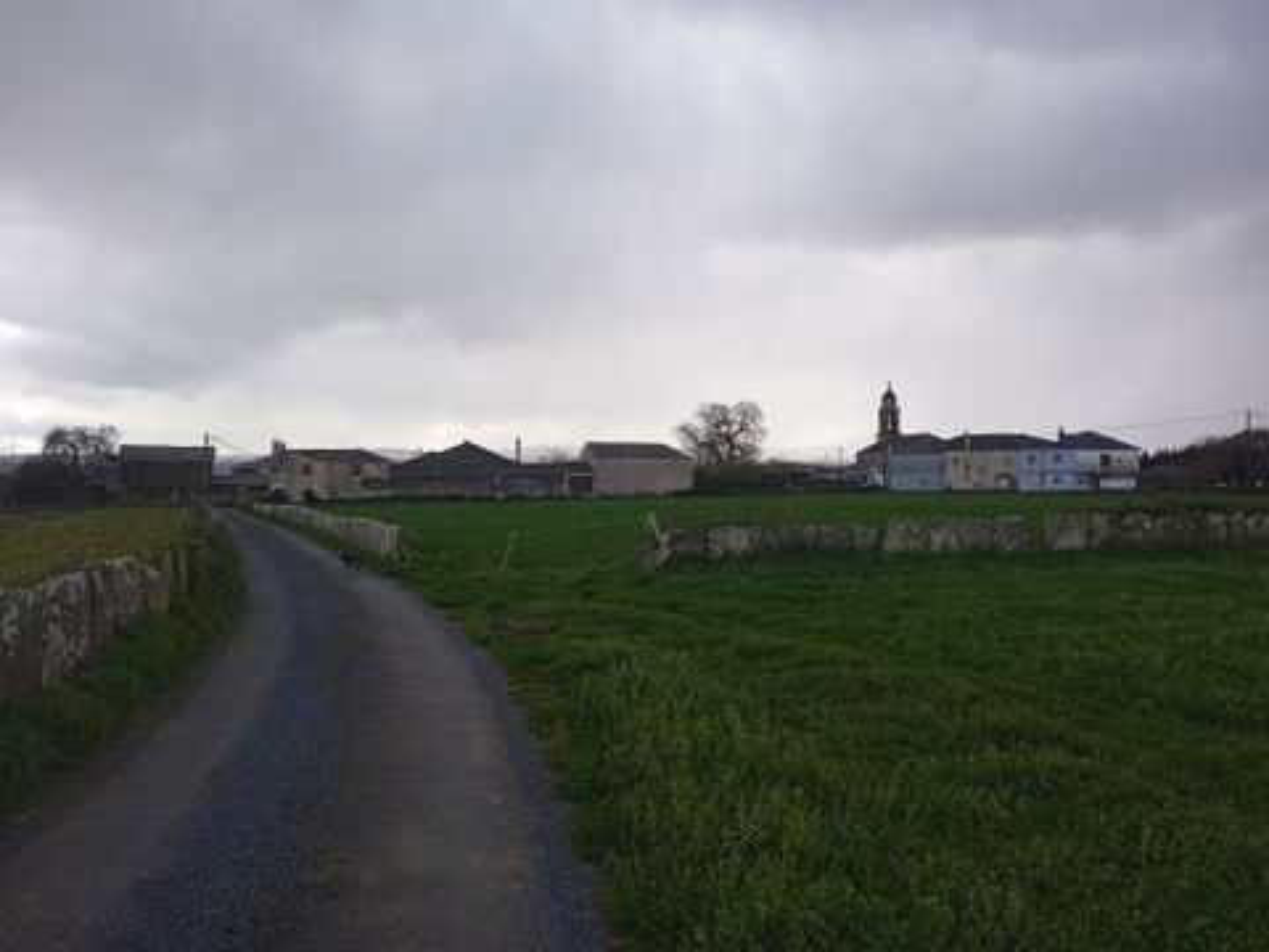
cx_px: 634
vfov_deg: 49.7
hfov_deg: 63.4
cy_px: 476
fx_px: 1026
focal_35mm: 28
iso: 112
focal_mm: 3.43
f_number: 2.2
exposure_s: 1/394
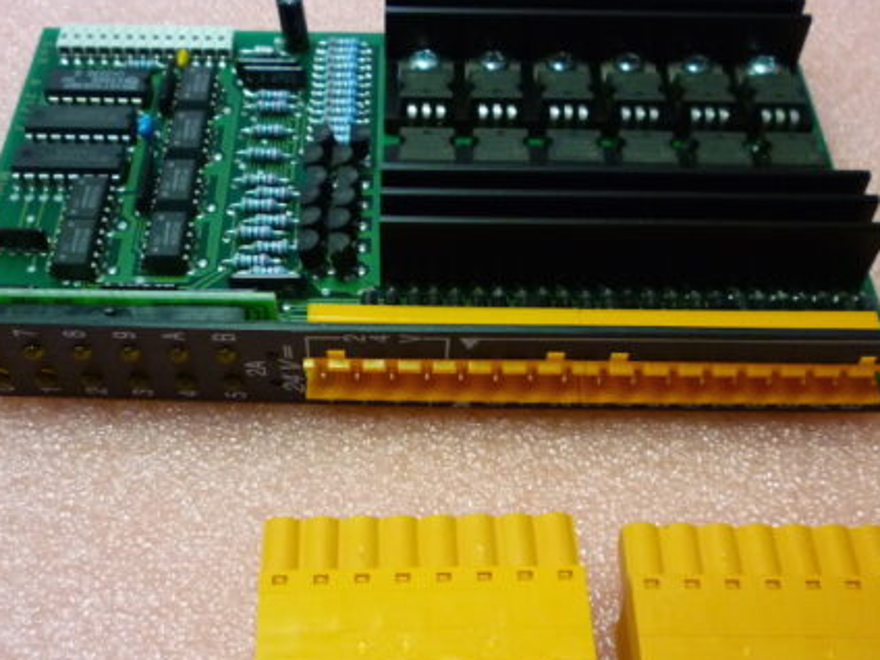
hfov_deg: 45.8
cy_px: 342
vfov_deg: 35.1
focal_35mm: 41
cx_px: 432
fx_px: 1042
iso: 400
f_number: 3.3
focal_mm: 5.2
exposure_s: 1/20
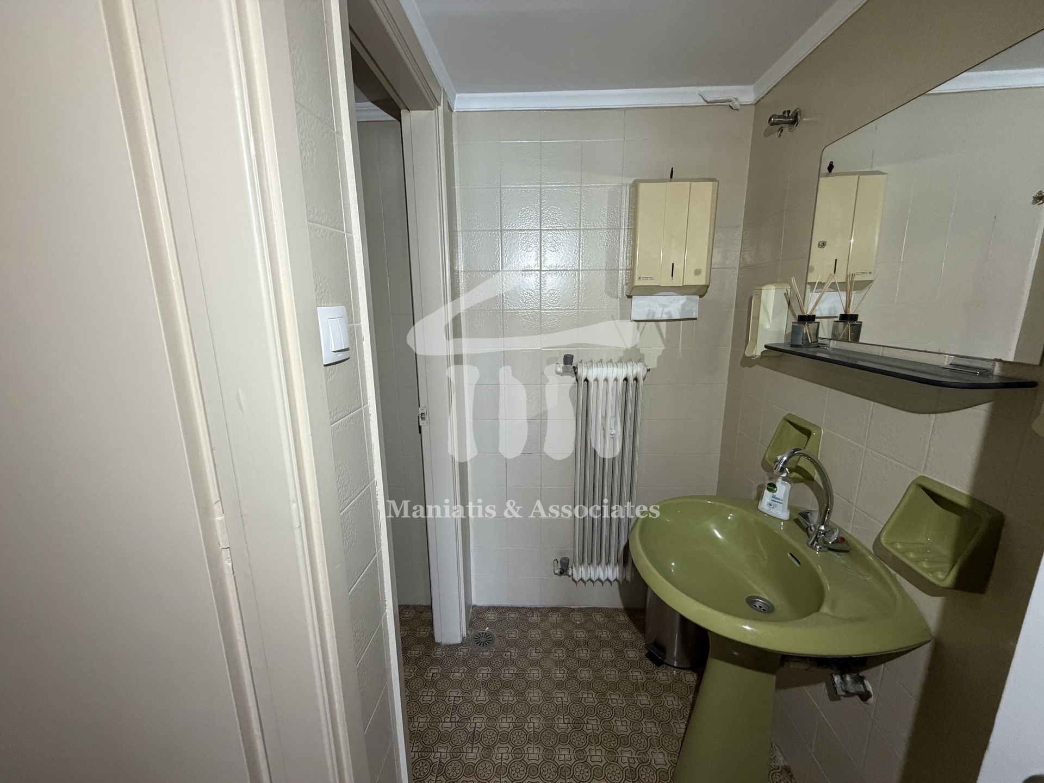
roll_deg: +1.3
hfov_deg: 102.1
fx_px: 422
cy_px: 392
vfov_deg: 85.7
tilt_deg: -12.5
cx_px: 522
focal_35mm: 14
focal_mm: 2.22
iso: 320
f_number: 2.2
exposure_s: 1/75
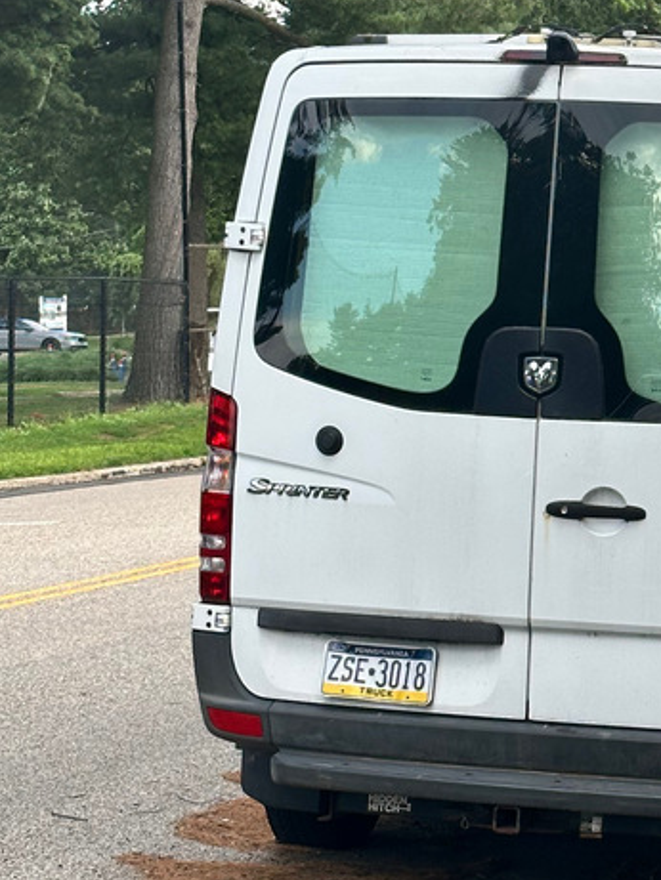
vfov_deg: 15.8
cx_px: 615
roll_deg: -0.2
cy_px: 449
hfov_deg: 11.8
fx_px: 3181
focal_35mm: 125
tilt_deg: -5.0
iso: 64
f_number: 1.78
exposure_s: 1/704
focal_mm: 6.86
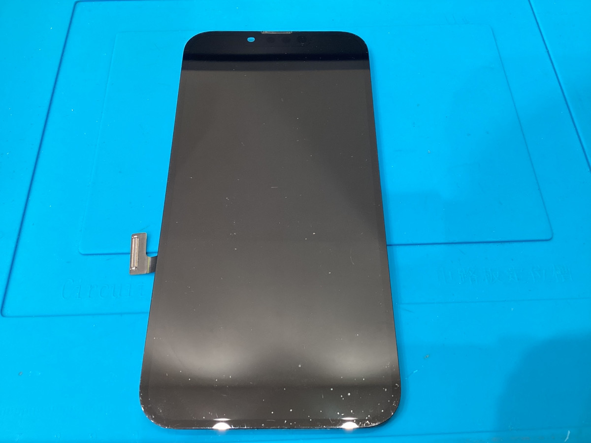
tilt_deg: -61.3
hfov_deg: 58.4
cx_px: 296
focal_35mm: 31
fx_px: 529
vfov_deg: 45.4
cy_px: 222
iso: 80
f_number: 2.4
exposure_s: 1/50
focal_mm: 3.3
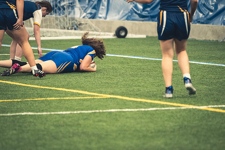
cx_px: 113
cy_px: 75
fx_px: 1887
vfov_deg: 4.6
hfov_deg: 6.8
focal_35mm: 302
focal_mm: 200
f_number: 2.8
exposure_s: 1/500
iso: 12800
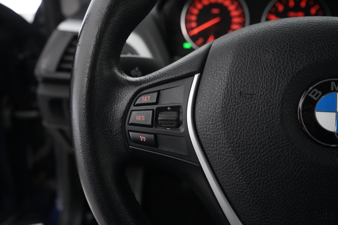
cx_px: 169
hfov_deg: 57.2
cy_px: 112
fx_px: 310
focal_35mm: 33
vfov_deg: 40.0
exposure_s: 1/60
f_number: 5.6
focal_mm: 33
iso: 12800
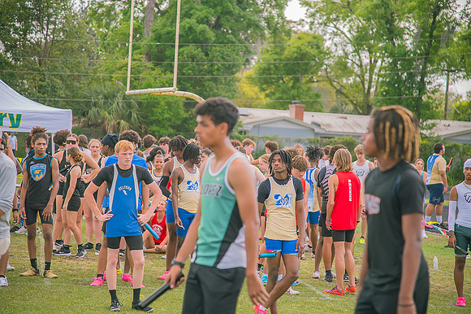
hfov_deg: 17.1
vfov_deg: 11.4
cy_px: 157
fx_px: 1569
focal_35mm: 120
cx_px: 236
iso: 200
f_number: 4
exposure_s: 1/200
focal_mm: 120
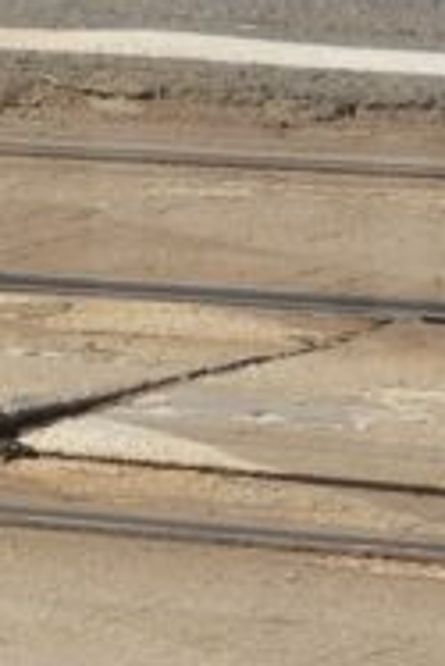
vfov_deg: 3.7
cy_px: 271
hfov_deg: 2.4
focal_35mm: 553
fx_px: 10234
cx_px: -1168
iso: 100
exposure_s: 1/1000
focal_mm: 17.5
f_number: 3.5
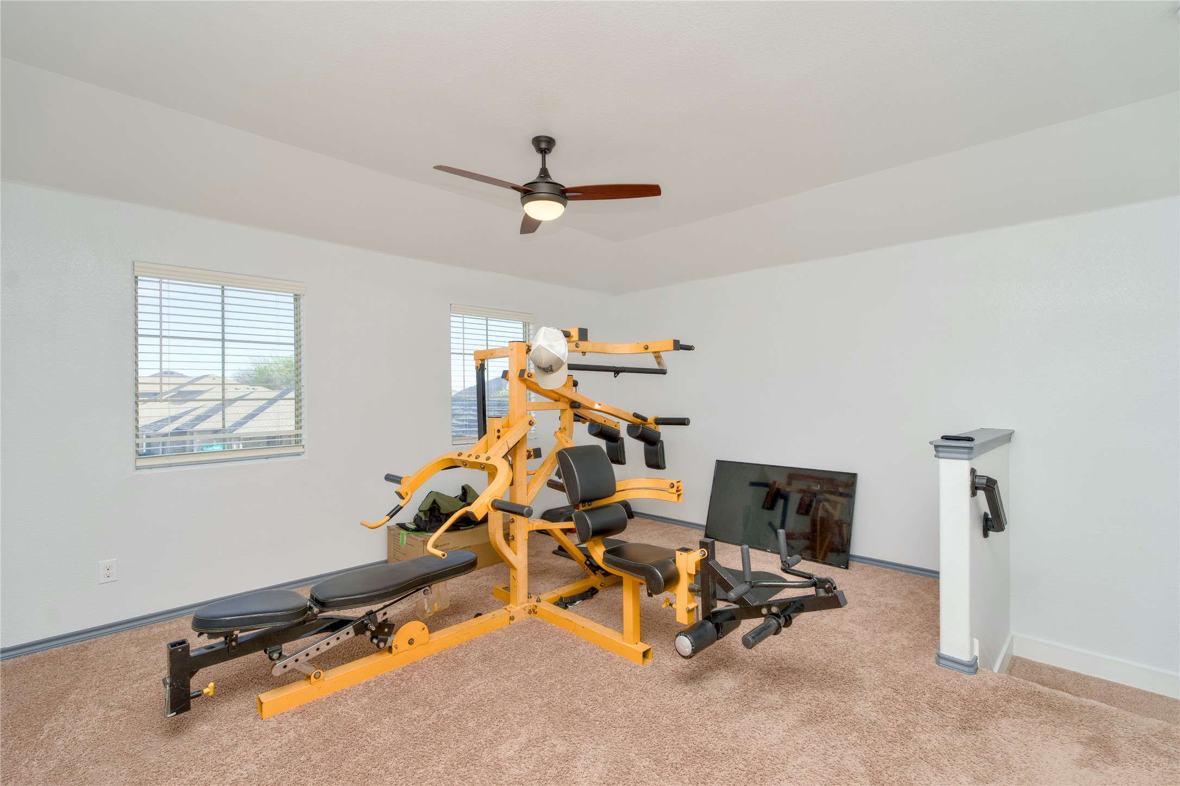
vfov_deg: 73.7
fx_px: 524
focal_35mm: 16
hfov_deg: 96.7
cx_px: 590
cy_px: 393
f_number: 5.6
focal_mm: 16
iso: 100
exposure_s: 1/125
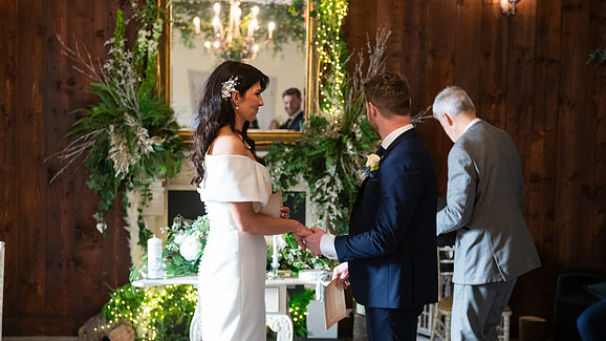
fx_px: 980
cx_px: 303
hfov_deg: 34.4
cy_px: 175
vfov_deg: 19.7
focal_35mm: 61
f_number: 3.5
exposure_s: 1/160
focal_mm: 58
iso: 1250
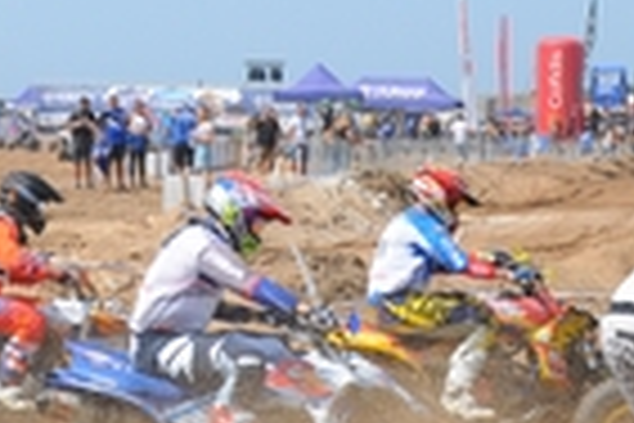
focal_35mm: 163
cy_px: 178
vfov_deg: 8.4
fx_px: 2870
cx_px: 130
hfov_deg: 12.6
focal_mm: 34
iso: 320
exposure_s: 1/1000
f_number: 6.3
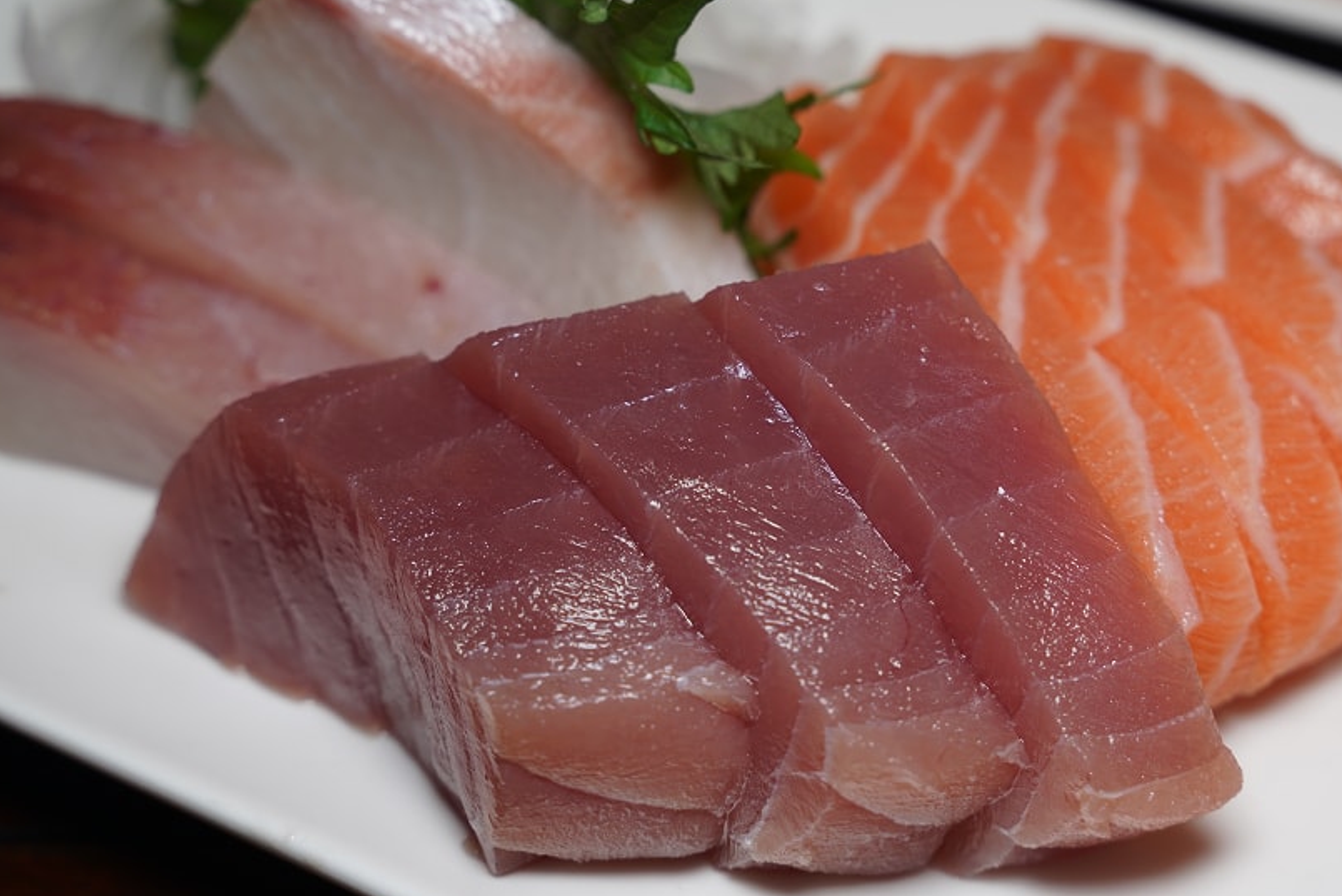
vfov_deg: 17.3
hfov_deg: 25.6
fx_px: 2945
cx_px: 799
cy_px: 382
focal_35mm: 79
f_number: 5
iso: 100
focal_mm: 53
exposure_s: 1/100
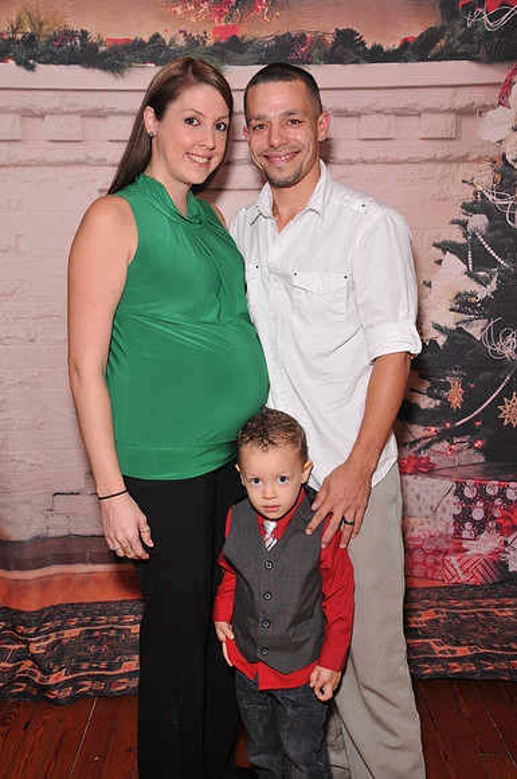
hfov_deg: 34.1
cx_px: 258
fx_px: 843
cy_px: 390
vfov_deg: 49.6
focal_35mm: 39
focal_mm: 26
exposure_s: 1/125
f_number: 6.3
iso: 400
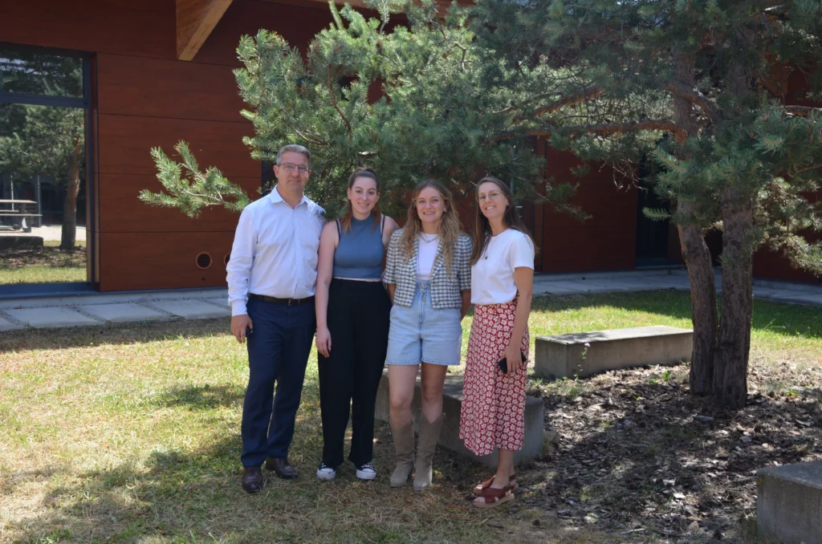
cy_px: 272
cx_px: 411
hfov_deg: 48.0
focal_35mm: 40
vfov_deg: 32.9
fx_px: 923
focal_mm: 27
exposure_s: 1/200
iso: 200
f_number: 7.1
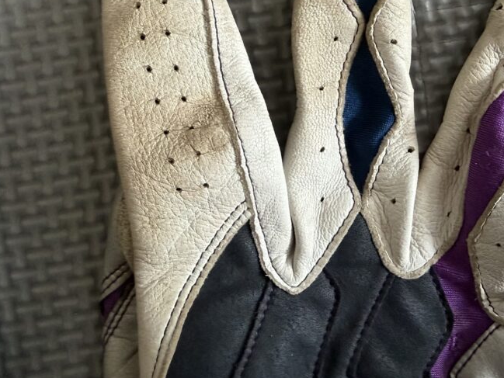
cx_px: 381
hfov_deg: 44.2
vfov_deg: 34.5
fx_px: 597
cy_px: 102
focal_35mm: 41
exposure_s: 1/70
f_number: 2.2
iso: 320
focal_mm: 2.22
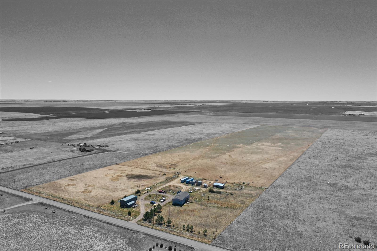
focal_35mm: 28
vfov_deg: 46.4
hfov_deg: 65.5
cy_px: 126
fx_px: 293
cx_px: 188
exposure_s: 1/500
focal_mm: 10.26
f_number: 6.3
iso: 100
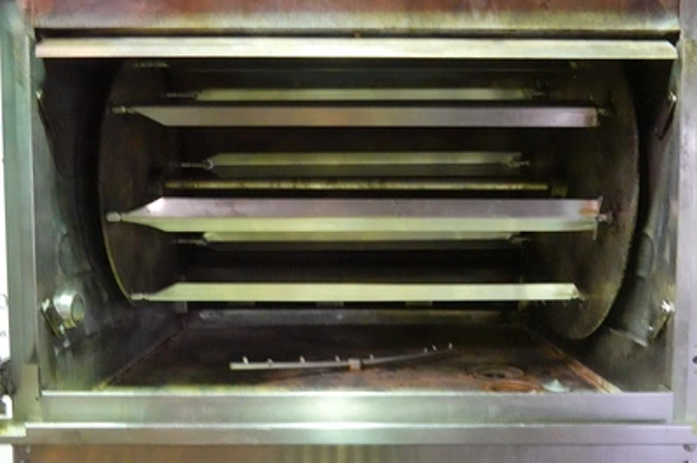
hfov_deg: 57.3
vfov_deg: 39.9
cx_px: 348
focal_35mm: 33
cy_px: 232
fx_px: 638
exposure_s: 1/15
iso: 3200
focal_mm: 12.25
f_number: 7.1
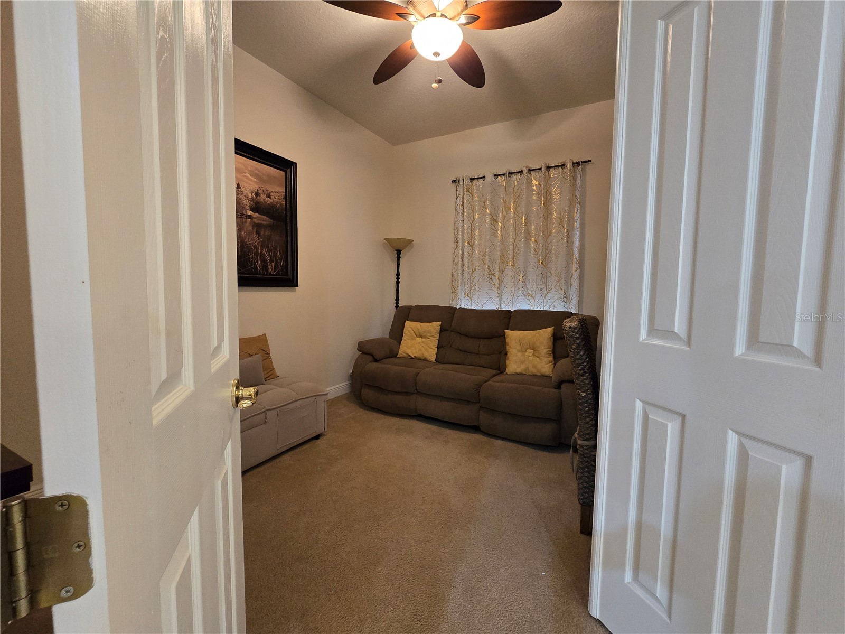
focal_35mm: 13
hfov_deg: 106.2
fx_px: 317
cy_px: 317
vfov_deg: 89.9
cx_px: 422
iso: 640
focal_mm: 2.2
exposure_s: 1/60
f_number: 2.2
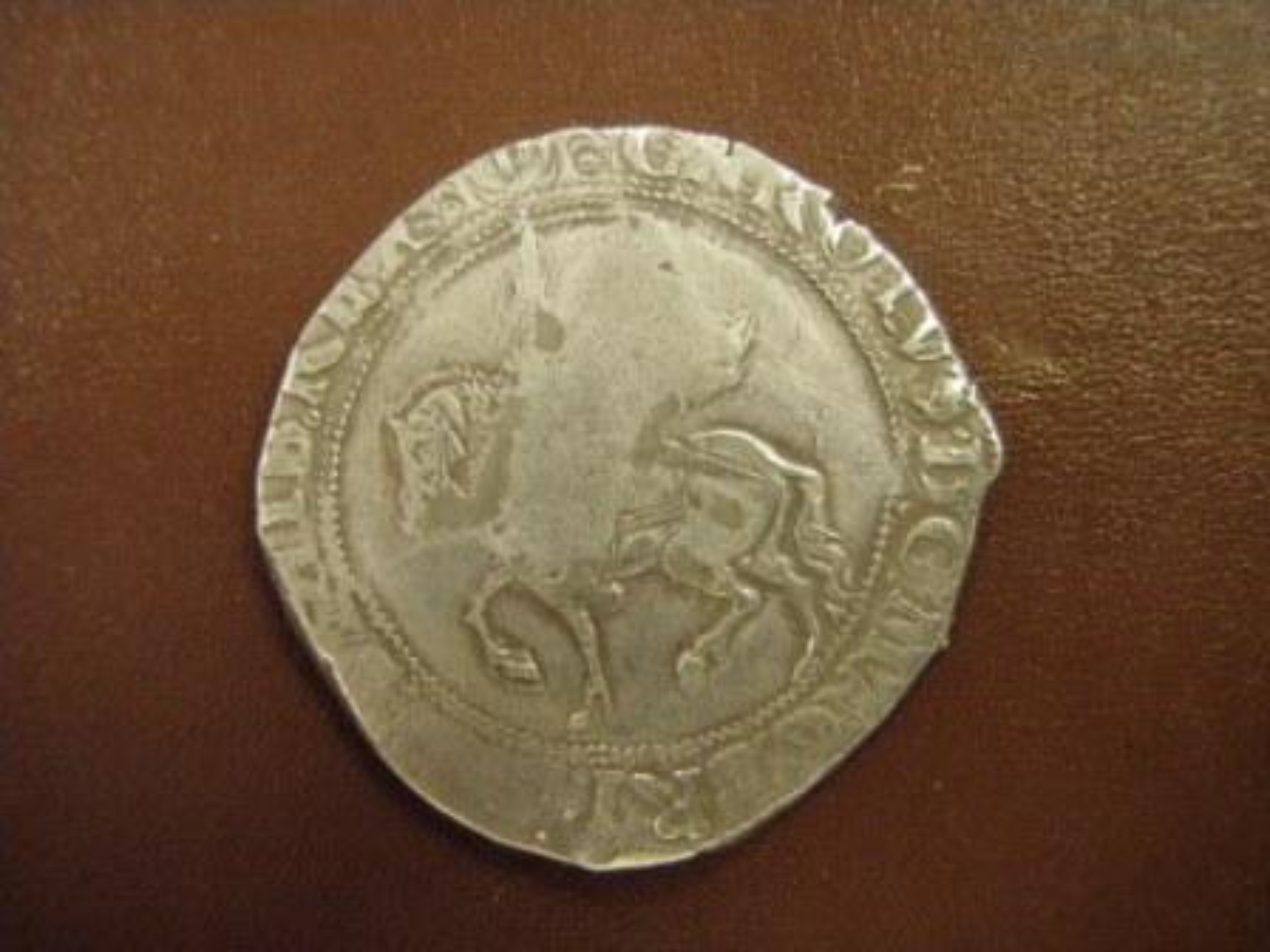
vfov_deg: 28.6
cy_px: 476
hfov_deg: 37.5
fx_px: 1871
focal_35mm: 51
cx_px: 635
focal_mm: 9.13
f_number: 4
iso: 800
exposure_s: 1/30
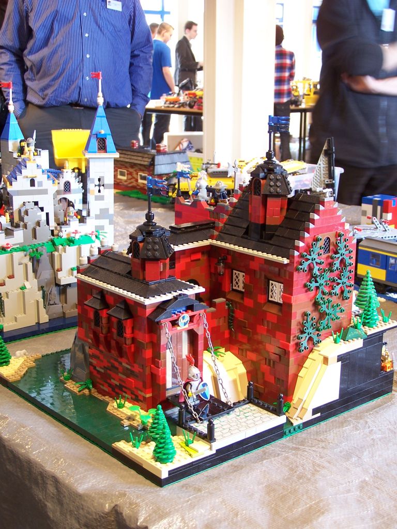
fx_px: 780
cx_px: 198
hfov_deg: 28.6
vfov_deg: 37.5
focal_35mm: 51
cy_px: 264
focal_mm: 8.5
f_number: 3
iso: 80
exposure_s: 1/3
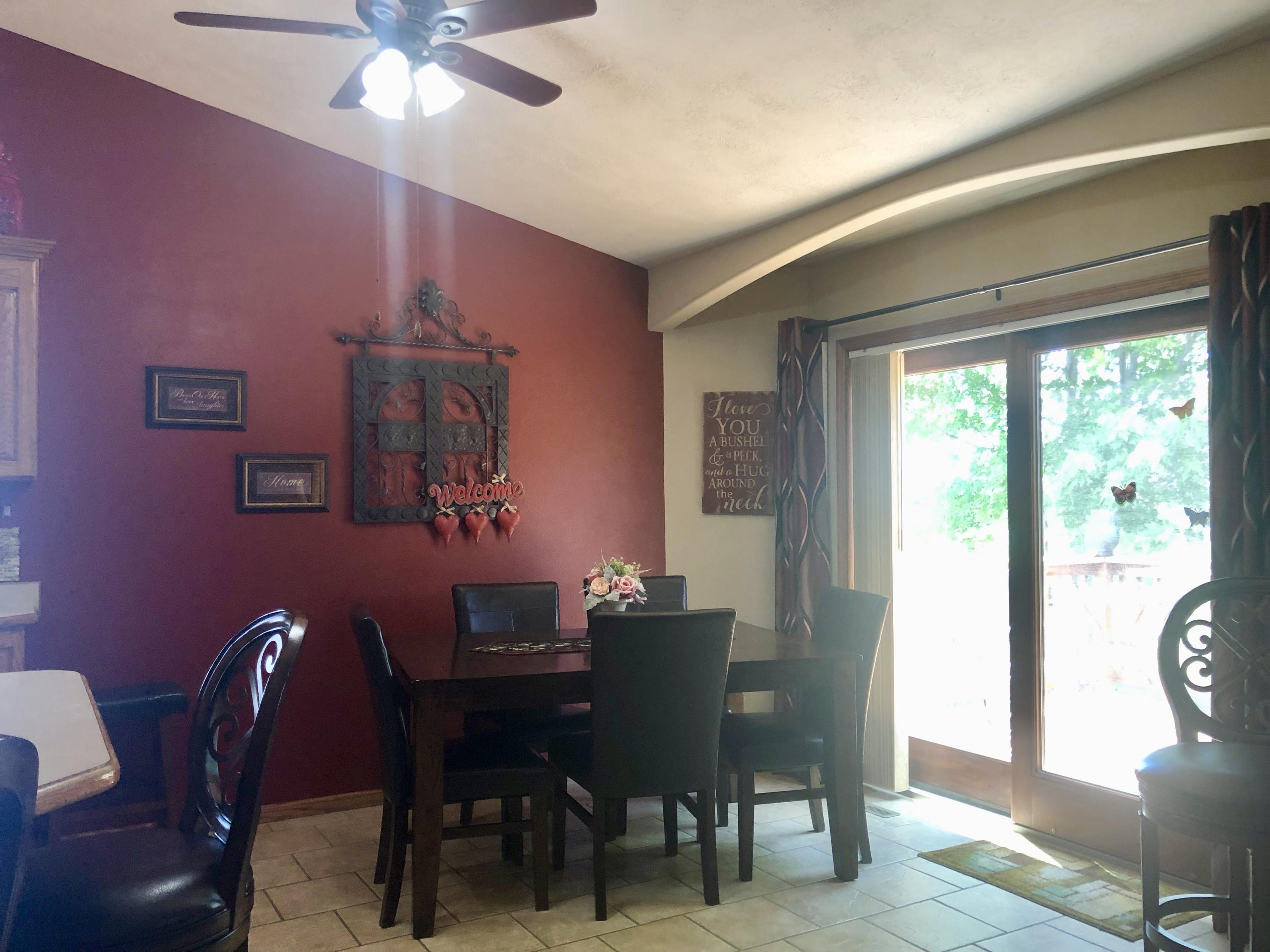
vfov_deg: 49.7
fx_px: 1027
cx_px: 635
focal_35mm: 28
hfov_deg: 63.4
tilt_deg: +1.7
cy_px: 476
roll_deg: +0.2
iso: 32
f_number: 1.8
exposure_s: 1/30
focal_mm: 4
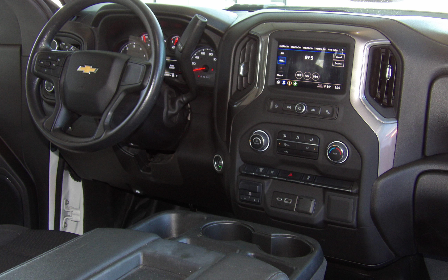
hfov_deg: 41.1
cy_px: 147
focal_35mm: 49
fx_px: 598
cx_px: 224
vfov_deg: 26.3
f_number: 3.8
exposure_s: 1/30
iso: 250
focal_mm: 8.2
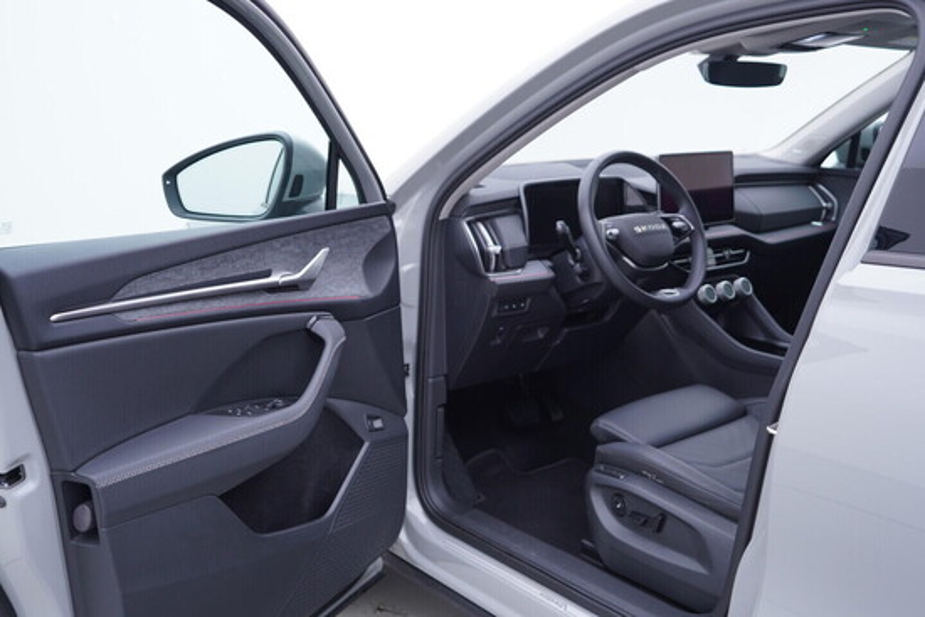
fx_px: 925
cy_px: 308
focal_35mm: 36
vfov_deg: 36.9
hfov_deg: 53.1
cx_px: 462
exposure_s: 1/40
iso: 125
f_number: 2.8
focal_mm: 24
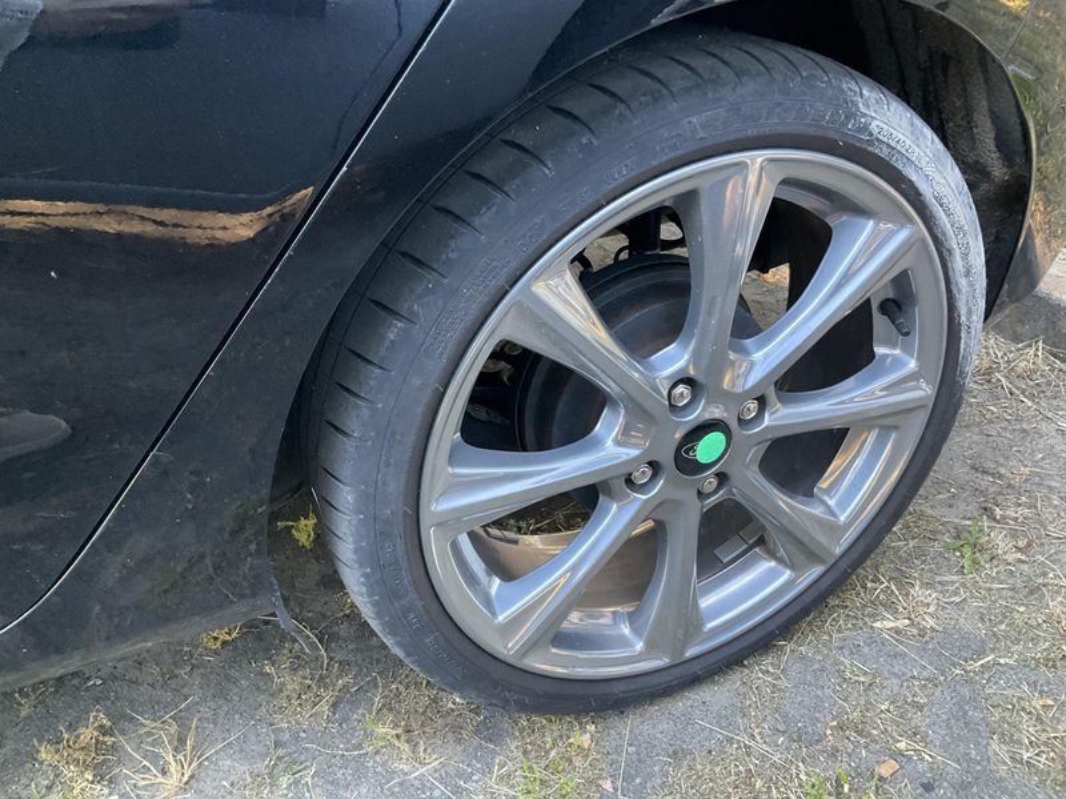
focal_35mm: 29
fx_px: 893
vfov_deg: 48.2
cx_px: 533
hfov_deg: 61.7
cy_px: 400
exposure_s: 1/60
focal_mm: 3
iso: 200
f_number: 1.8
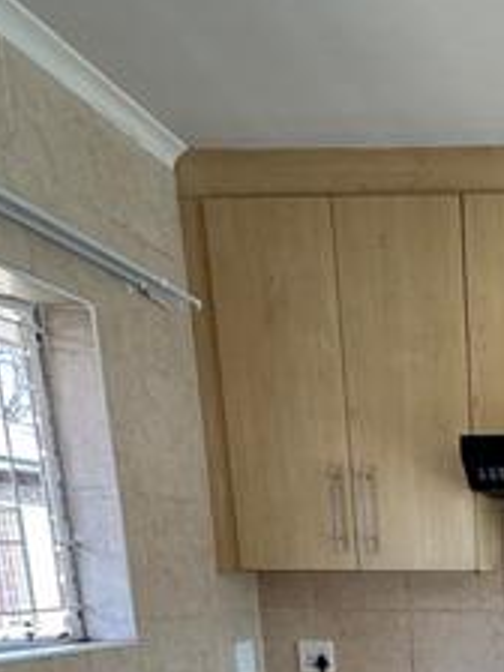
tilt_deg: -12.9
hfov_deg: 25.4
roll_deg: -3.3
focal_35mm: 50
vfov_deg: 31.3
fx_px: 971
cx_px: 642
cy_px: 828
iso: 80
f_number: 2.2
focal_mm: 2.22
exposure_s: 1/99
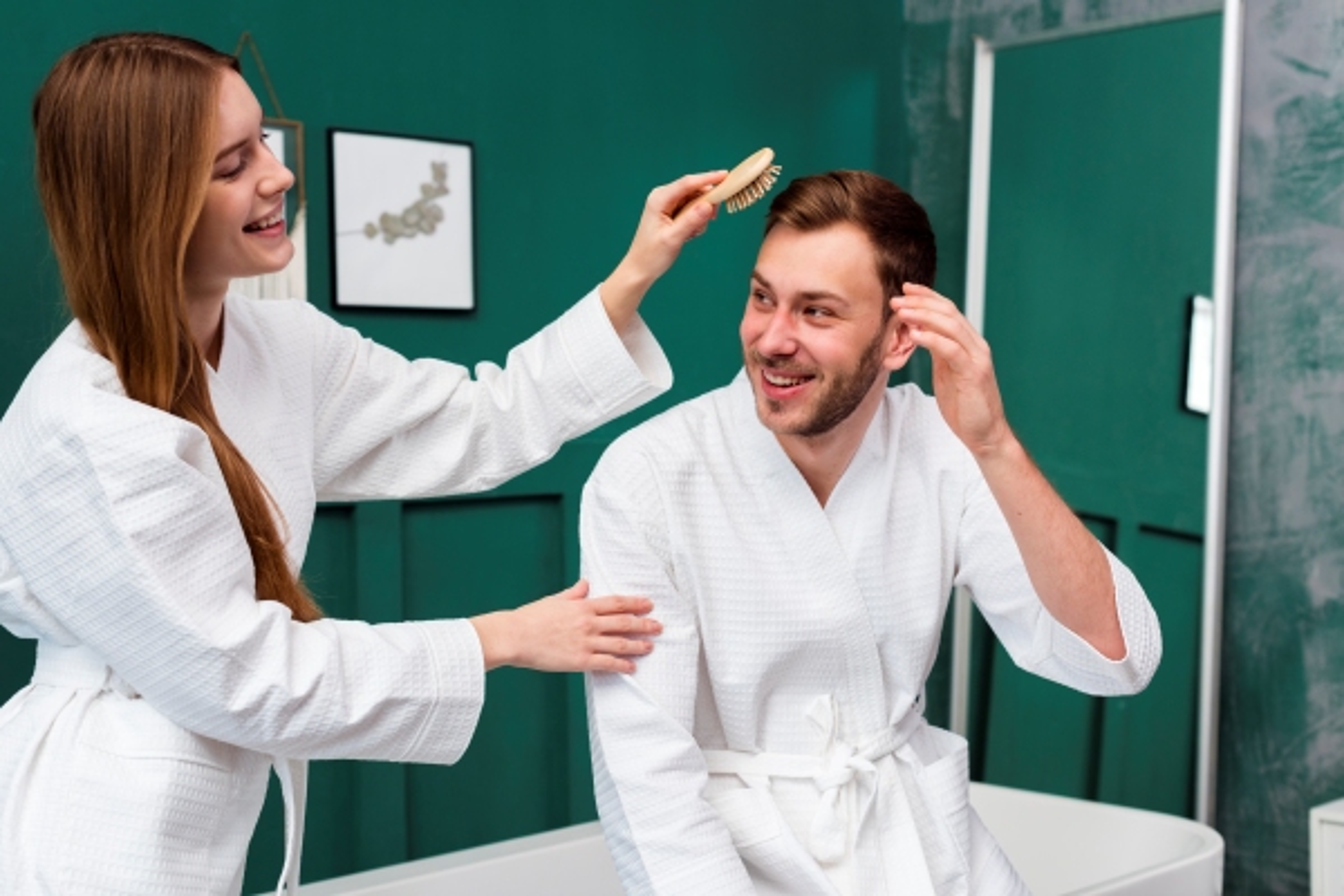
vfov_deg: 27.0
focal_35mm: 50
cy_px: 448
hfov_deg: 39.6
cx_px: 672
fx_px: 1867
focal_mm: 50
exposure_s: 1/160
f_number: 4
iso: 200
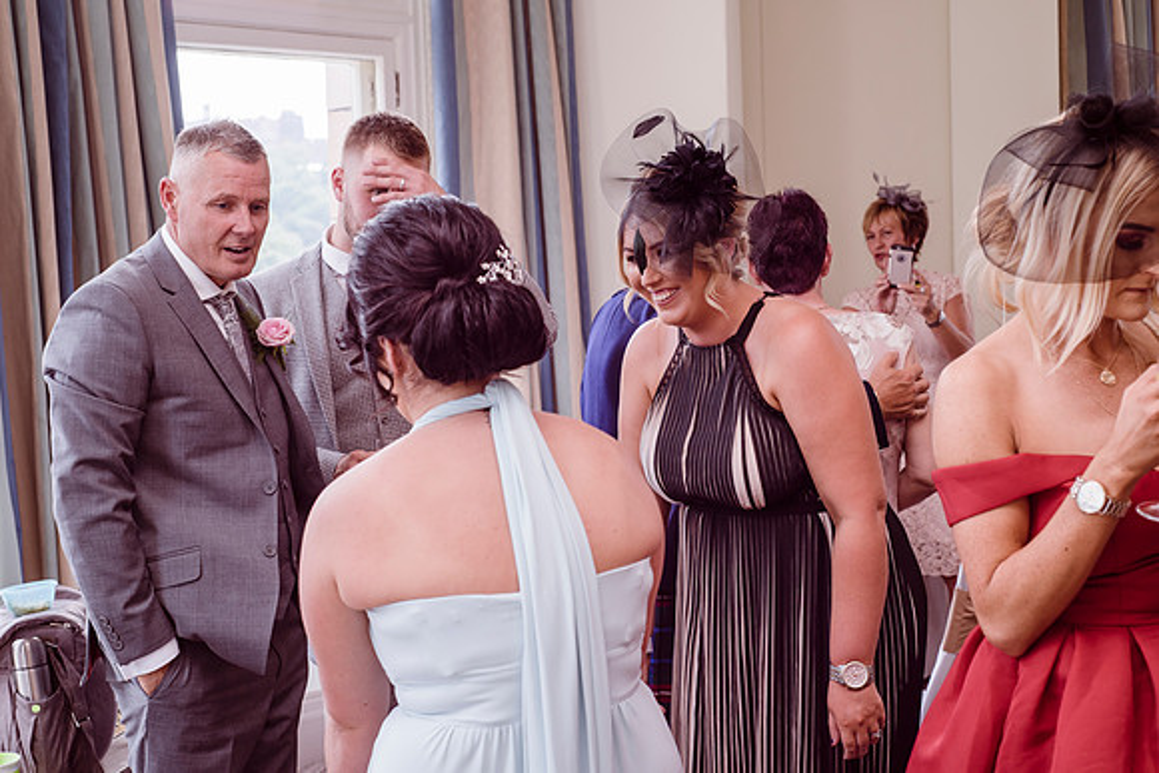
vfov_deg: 27.0
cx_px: 580
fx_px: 1610
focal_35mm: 50
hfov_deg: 39.6
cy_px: 386
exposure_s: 1/100
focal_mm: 50
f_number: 5.6
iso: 400
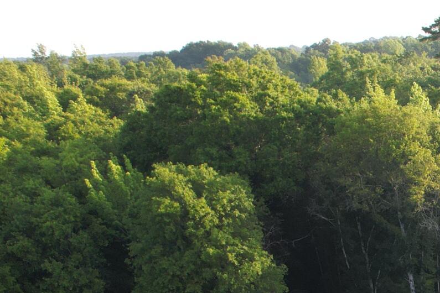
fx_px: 1014
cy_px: 519
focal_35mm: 83
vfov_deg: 14.6
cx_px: 750
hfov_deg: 19.5
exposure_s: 1/250
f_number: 2.8
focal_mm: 8.38
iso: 100
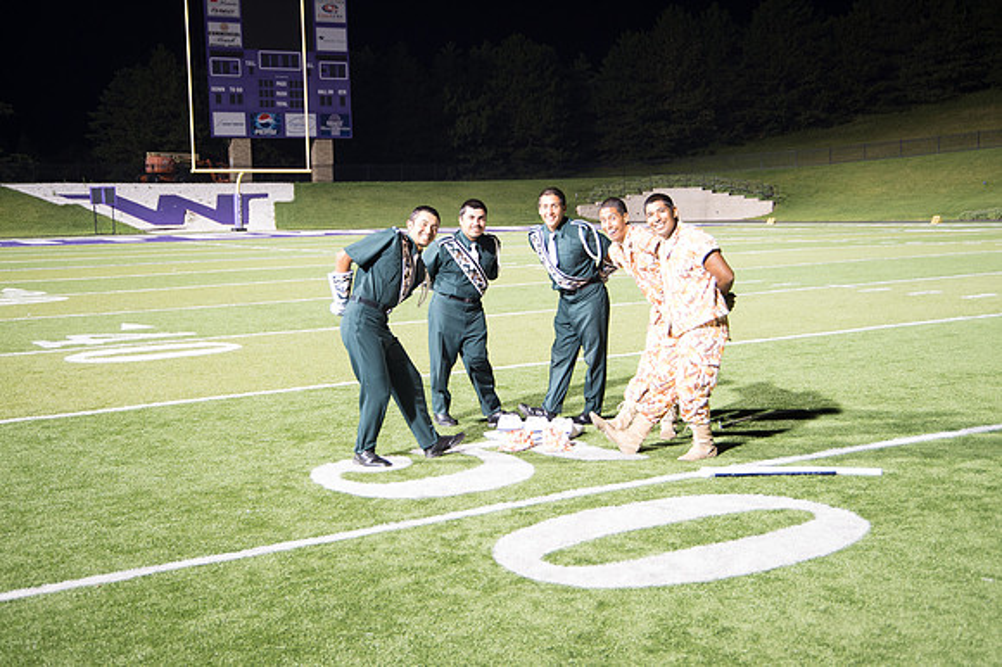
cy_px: 334
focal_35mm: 48
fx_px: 1335
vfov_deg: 28.0
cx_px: 501
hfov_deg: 41.1
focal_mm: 48
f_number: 5
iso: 1000
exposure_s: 1/13
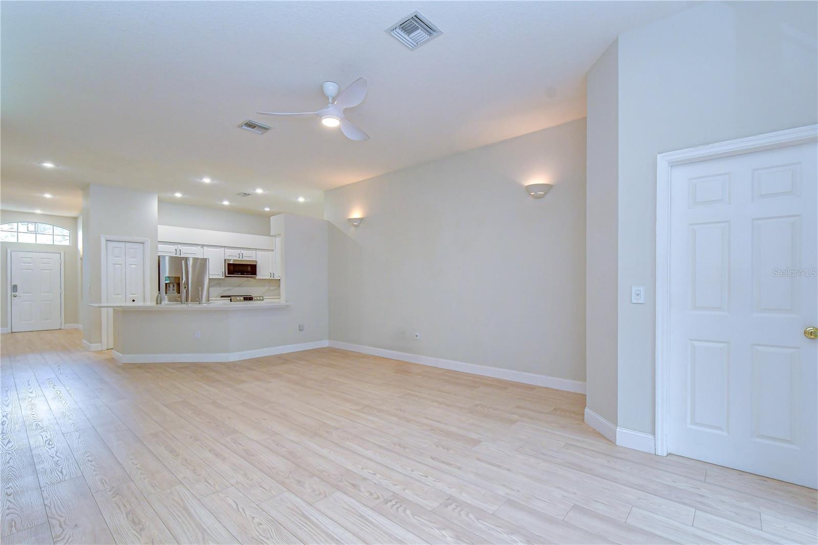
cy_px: 272
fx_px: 341
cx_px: 409
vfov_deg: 77.3
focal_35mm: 15
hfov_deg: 100.4
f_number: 8
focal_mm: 10
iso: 1400
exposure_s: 1/60
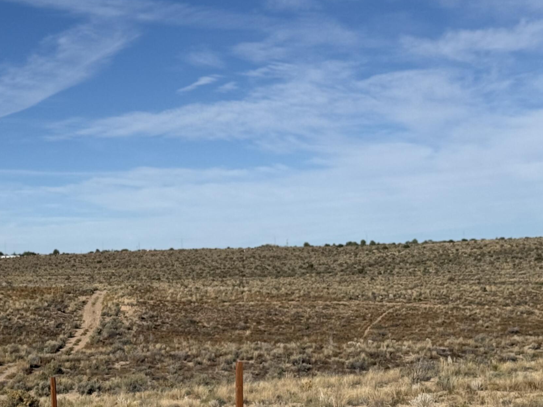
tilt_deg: -2.3
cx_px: 74
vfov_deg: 16.9
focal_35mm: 87
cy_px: 314
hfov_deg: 22.1
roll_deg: +1.9
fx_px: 1365
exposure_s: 1/9901
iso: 80
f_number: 1.78
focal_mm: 6.76
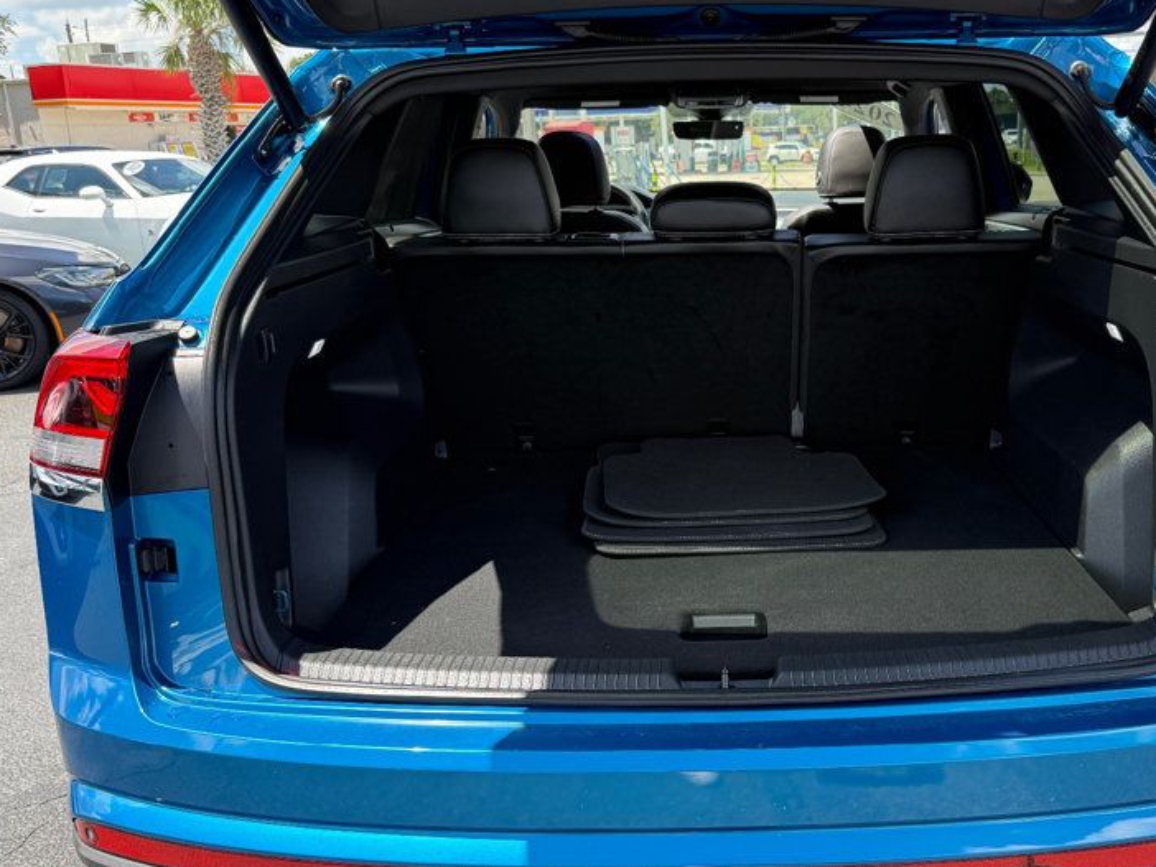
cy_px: 471
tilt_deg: -14.8
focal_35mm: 35
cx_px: 720
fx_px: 1169
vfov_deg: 40.7
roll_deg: +1.4
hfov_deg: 52.1
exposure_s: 1/931
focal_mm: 6.76
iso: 100
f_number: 1.78
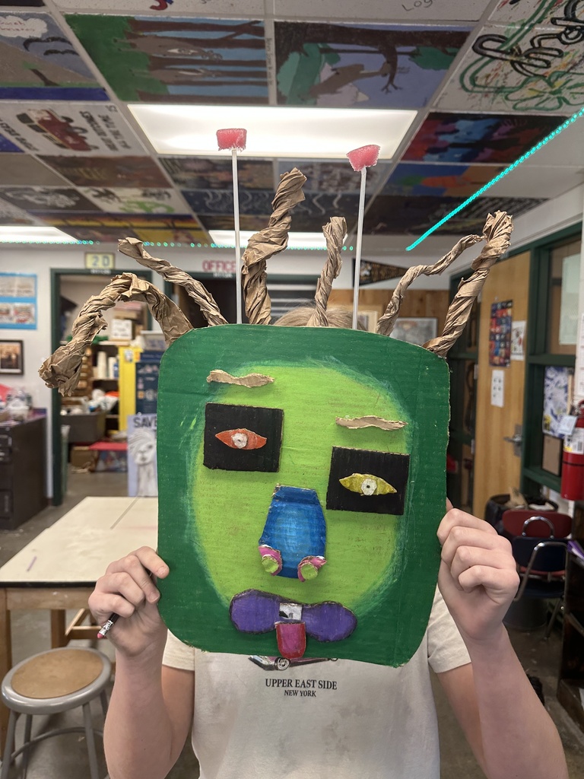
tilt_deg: -1.5
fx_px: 540
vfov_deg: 71.6
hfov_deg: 56.8
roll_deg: -1.3
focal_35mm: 24
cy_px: 390
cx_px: 292
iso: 125
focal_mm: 6.86
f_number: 1.78
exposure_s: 1/60
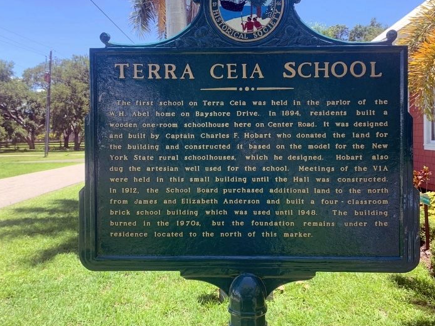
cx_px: 235
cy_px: 144
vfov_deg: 46.7
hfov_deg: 59.9
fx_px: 377
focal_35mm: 30
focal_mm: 4.25
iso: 25
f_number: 1.8
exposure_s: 1/608
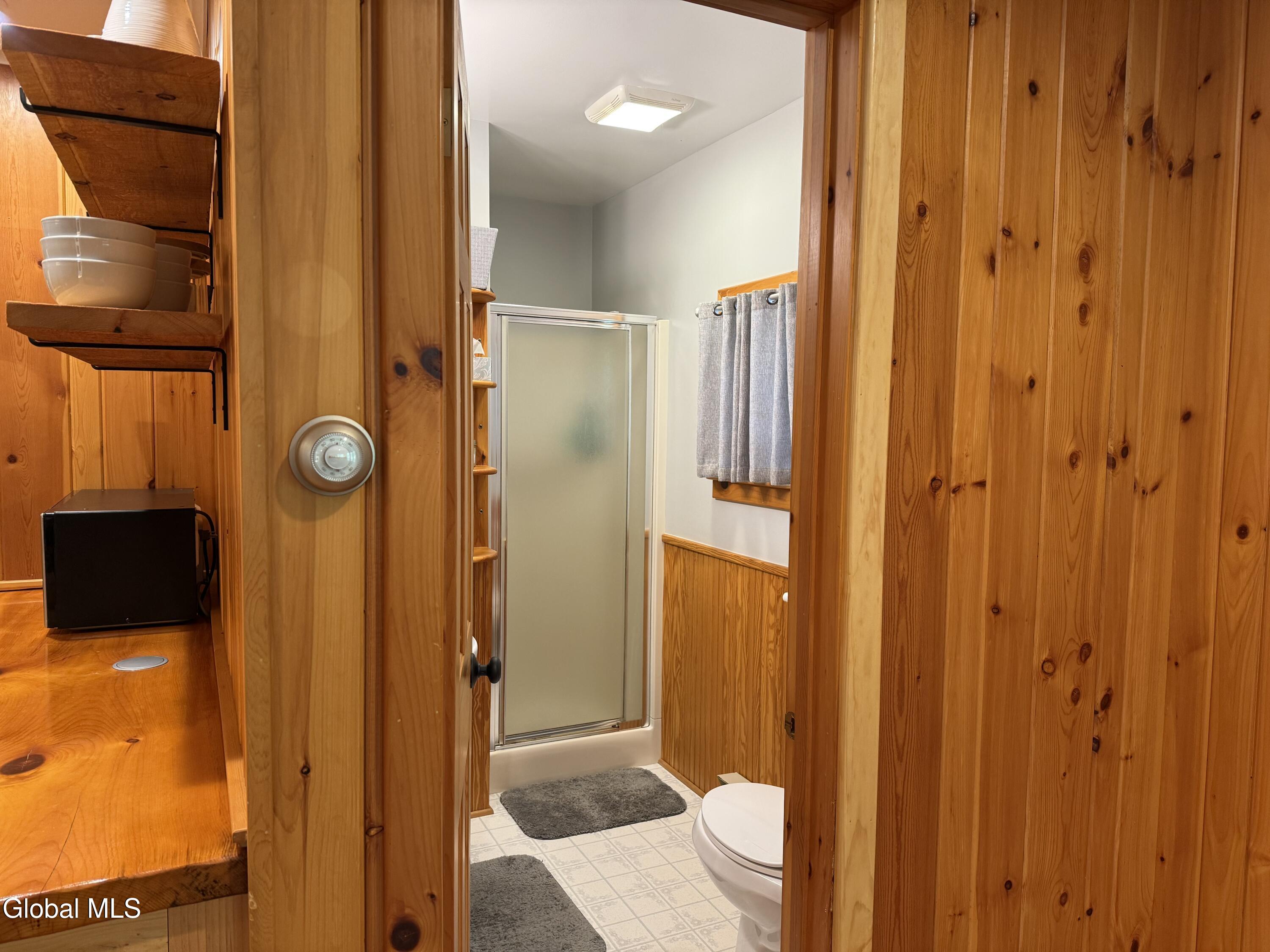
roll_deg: -1.1
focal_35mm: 24
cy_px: 476
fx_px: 881
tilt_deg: -4.6
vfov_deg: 56.8
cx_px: 635
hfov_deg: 71.6
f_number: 1.78
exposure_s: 1/60
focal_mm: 6.76
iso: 200
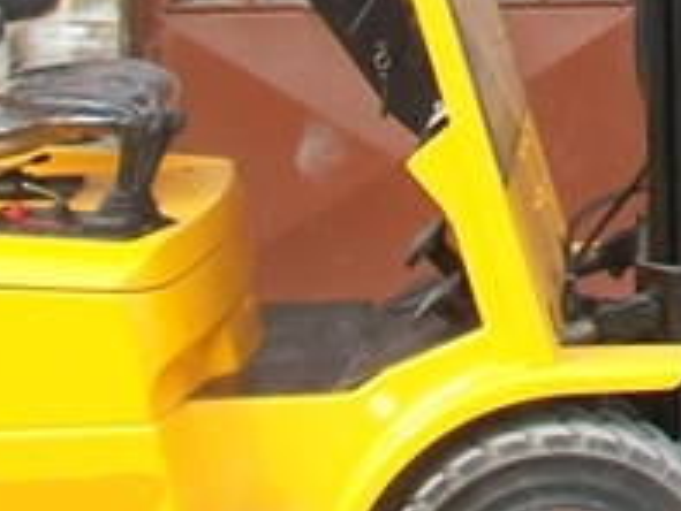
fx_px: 2953
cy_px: -544
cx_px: 1113
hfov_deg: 12.3
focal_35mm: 150
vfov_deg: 9.2
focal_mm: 5.7
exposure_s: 1/250
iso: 80
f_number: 2.8
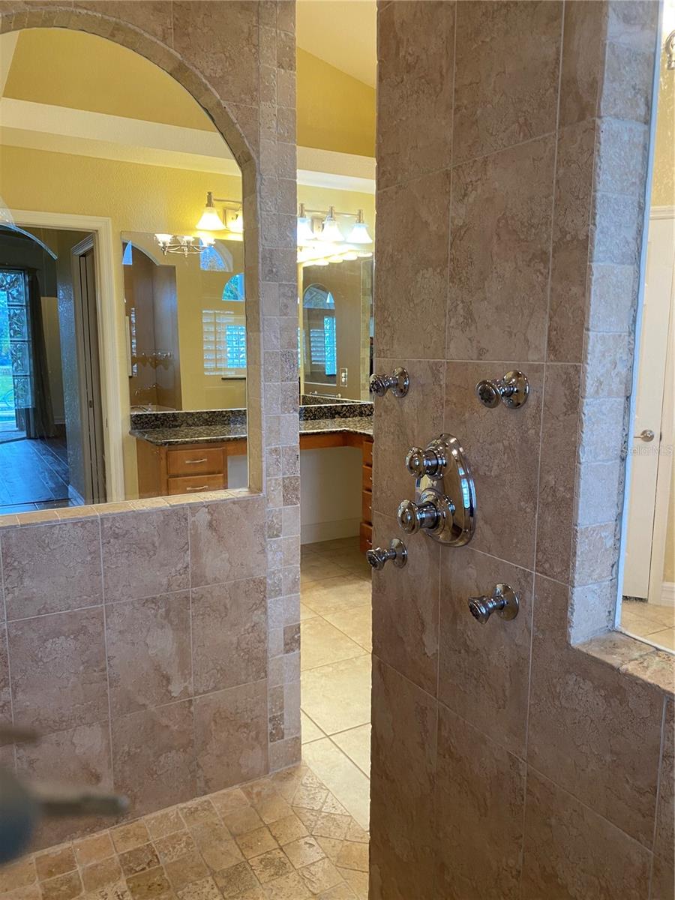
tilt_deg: -7.5
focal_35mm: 26
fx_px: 676
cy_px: 450
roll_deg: -0.2
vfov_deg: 67.3
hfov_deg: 53.1
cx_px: 338
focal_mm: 4.25
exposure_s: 1/60
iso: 80
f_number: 1.8
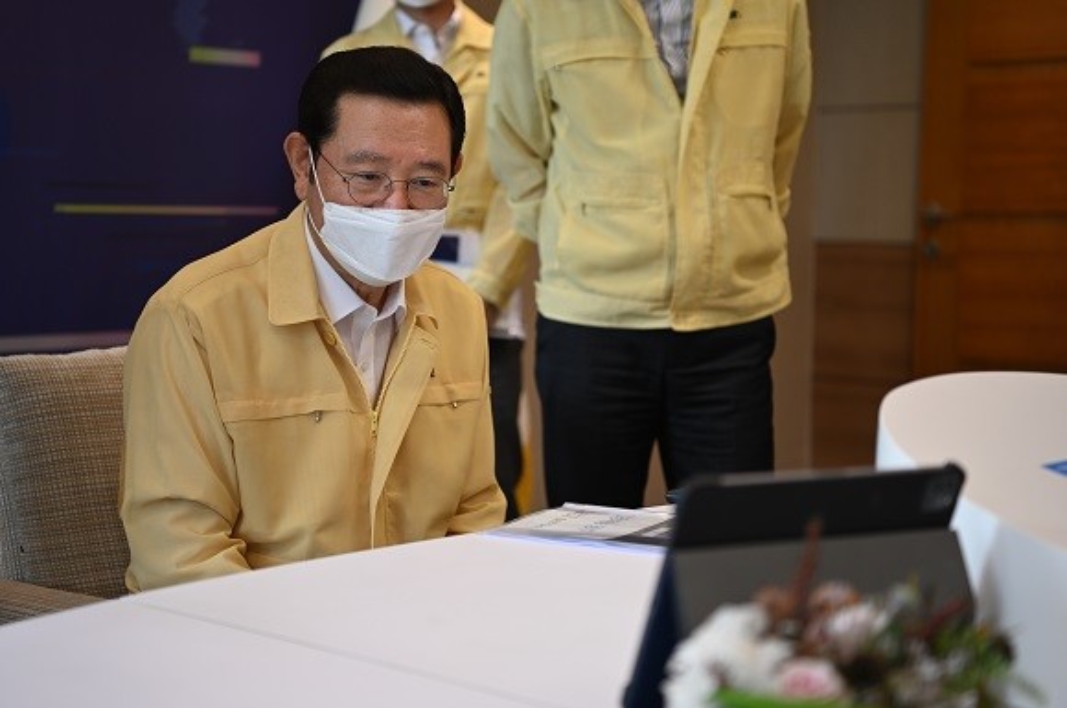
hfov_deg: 28.9
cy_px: 354
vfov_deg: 19.4
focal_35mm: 70
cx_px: 534
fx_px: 2072
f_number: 2.8
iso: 400
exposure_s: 1/160
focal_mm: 70
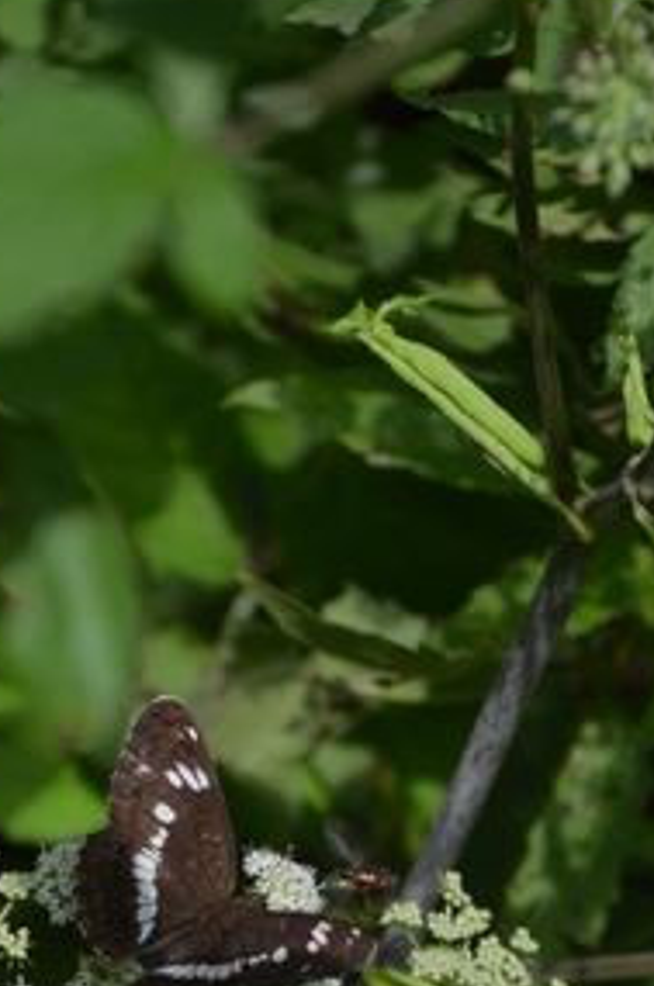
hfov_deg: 3.9
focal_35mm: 353
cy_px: 889
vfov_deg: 5.8
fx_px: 9657
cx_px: 182
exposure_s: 1/800
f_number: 5.6
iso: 800
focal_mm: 105
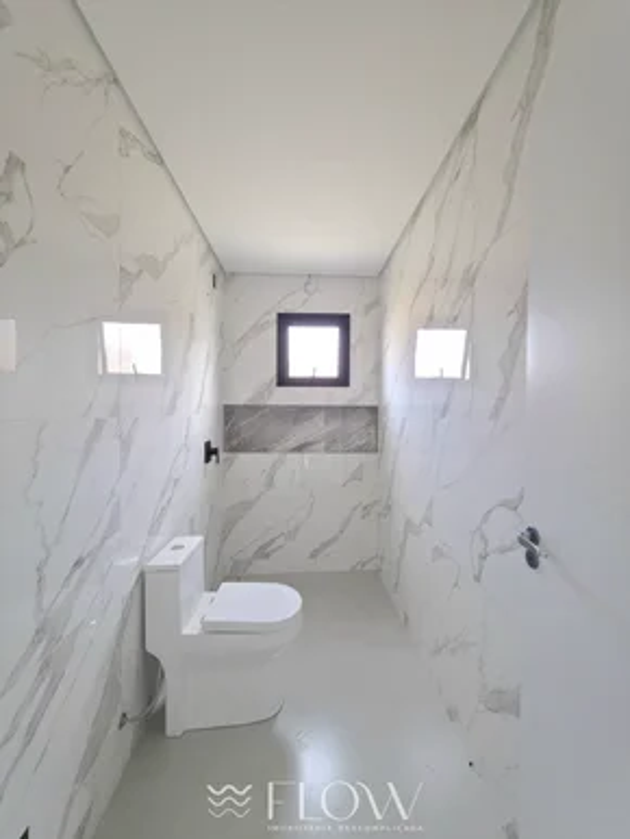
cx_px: 315
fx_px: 315
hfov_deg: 90.0
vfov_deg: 106.1
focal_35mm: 13
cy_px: 420
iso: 80
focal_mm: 2.2
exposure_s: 1/30
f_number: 1.9
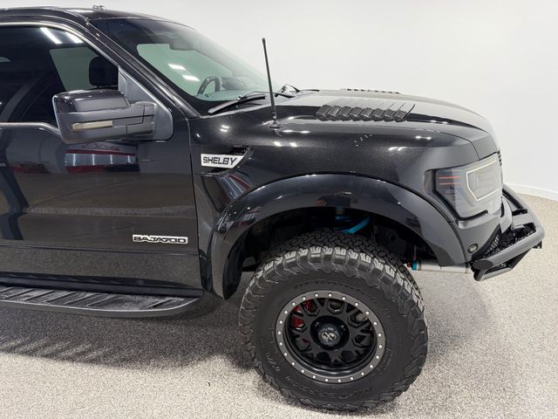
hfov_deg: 71.6
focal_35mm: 24
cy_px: 210
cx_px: 279
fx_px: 387
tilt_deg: -18.7
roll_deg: +3.7
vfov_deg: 56.8
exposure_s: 1/120
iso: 125
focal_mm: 6.76
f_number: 1.78
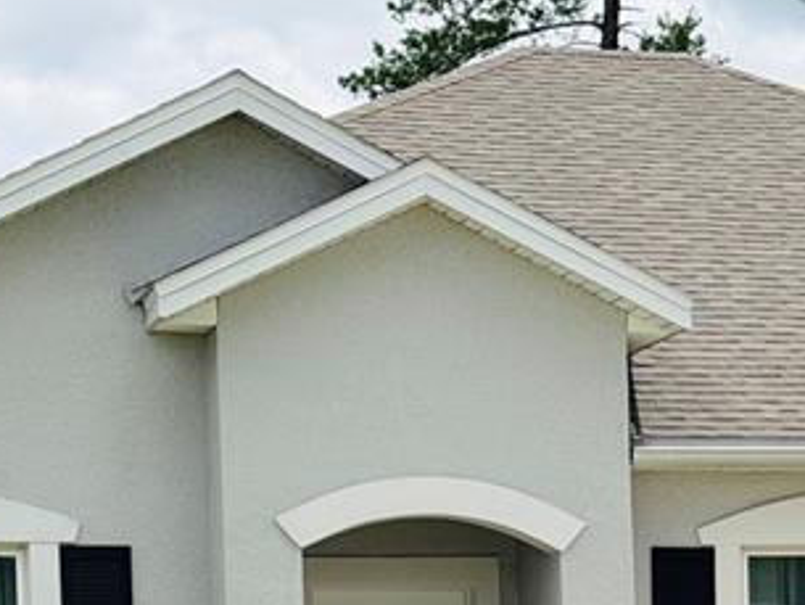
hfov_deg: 12.0
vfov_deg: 9.0
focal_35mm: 161
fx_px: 3746
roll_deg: +1.6
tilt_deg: -2.1
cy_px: 888
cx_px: 977
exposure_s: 1/5587
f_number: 1.78
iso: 64
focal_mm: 6.76
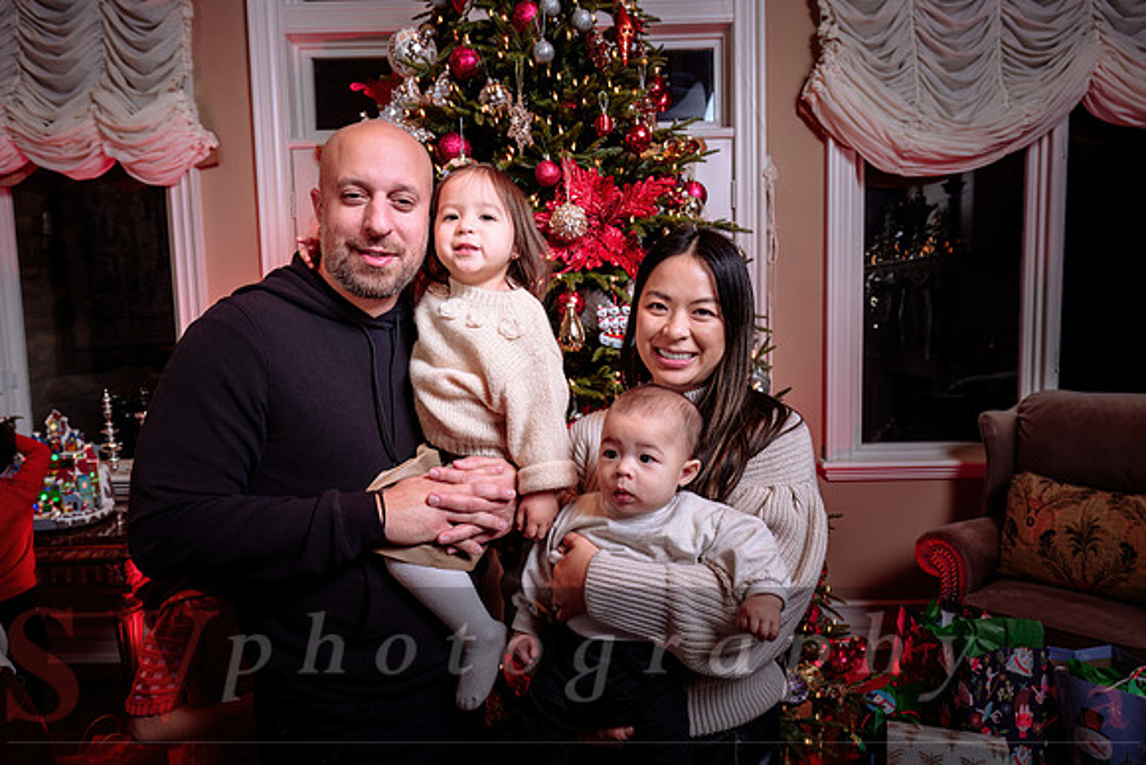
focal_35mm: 26
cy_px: 381
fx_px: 826
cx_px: 599
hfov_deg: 69.5
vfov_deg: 49.7
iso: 200
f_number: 5
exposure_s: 1/60
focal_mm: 24
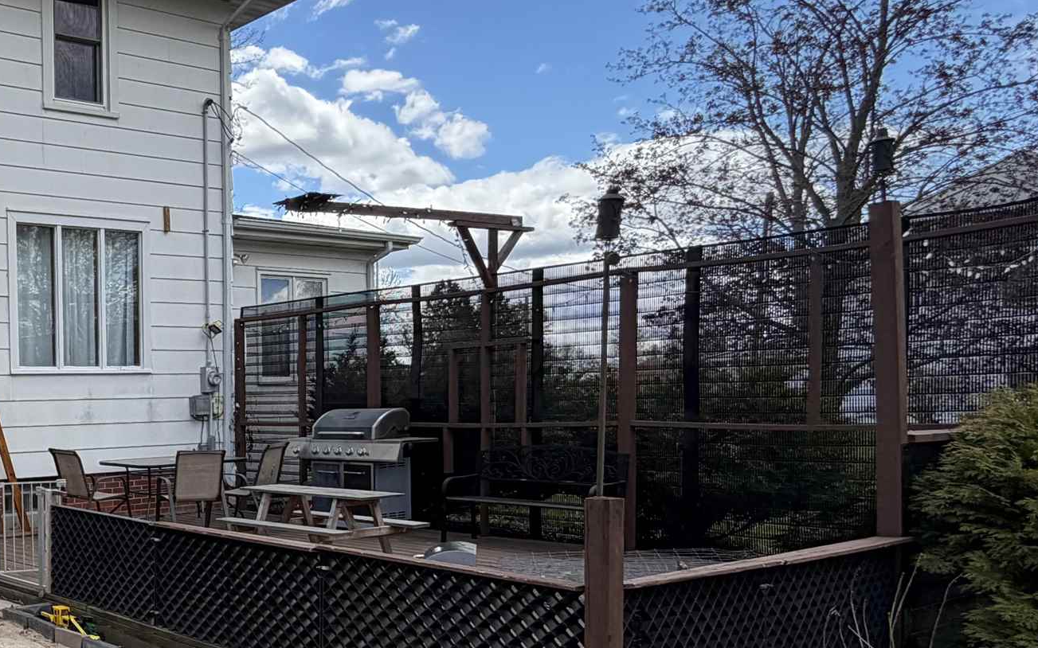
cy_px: 444
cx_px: -34
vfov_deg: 35.8
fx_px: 990
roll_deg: +1.6
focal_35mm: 35
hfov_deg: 45.3
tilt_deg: -2.6
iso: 40
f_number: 2.2
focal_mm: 2.22
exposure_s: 1/770
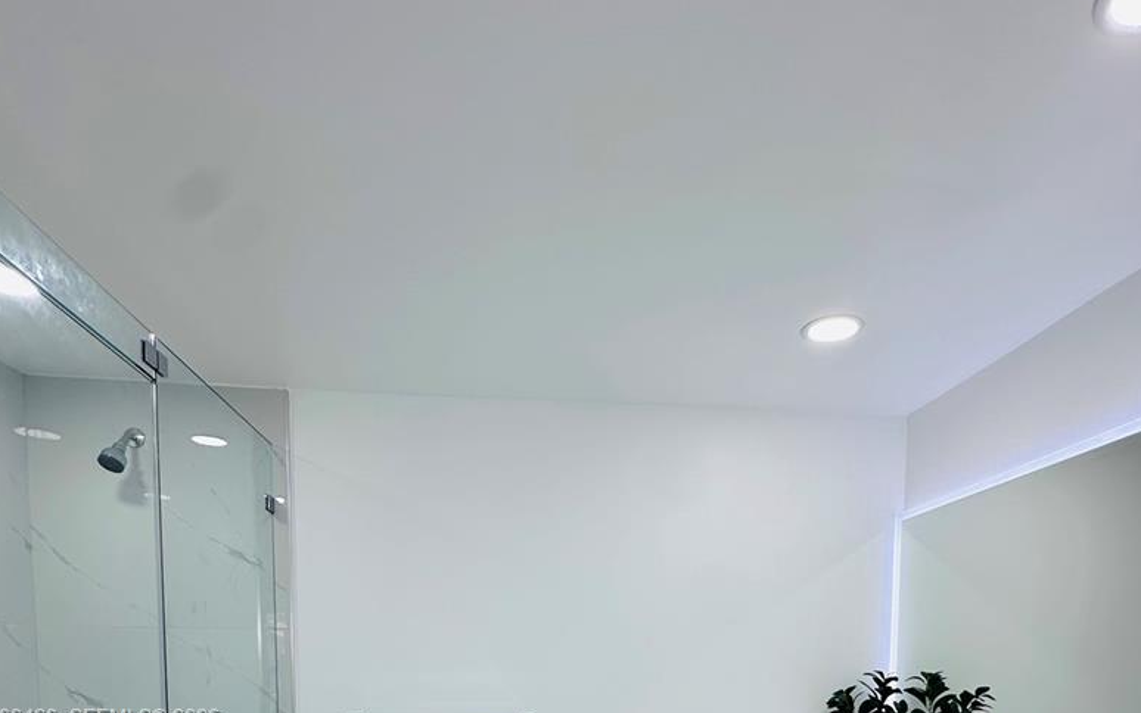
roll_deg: -0.7
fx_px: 715
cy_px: 719
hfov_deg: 77.0
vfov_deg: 44.7
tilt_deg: -3.1
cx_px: 610
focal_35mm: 23
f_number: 2.2
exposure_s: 1/145
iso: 40
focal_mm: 2.22
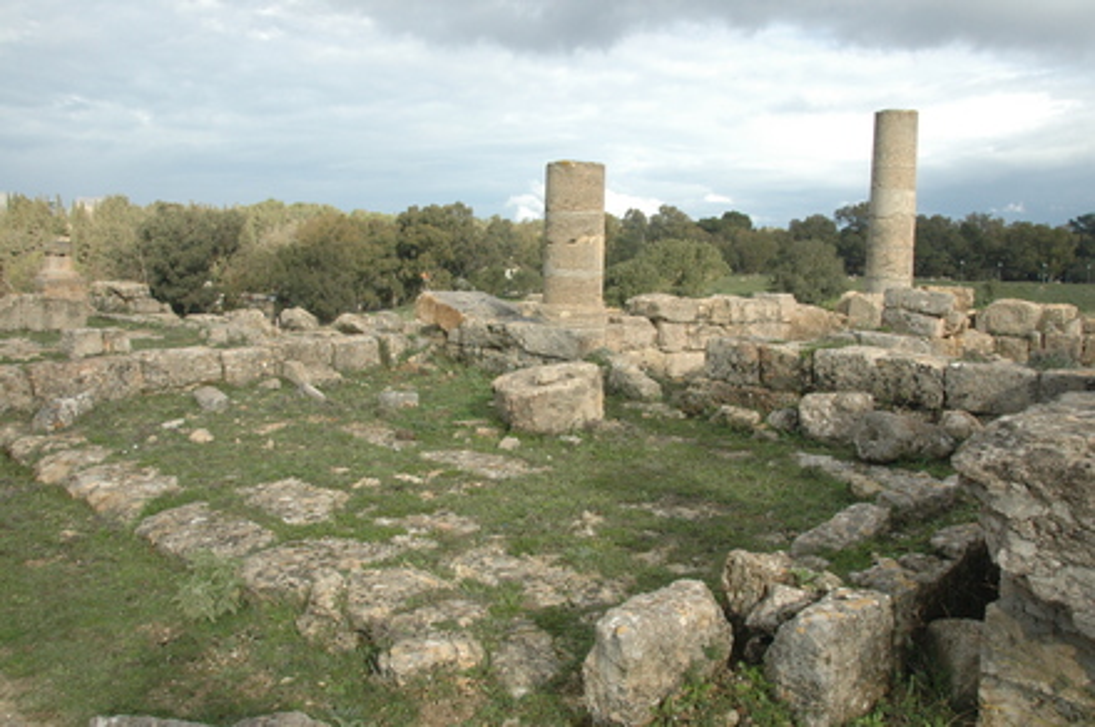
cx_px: 548
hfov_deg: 62.0
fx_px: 911
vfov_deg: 43.5
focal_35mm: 30
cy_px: 364
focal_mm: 20
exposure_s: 1/500
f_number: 11
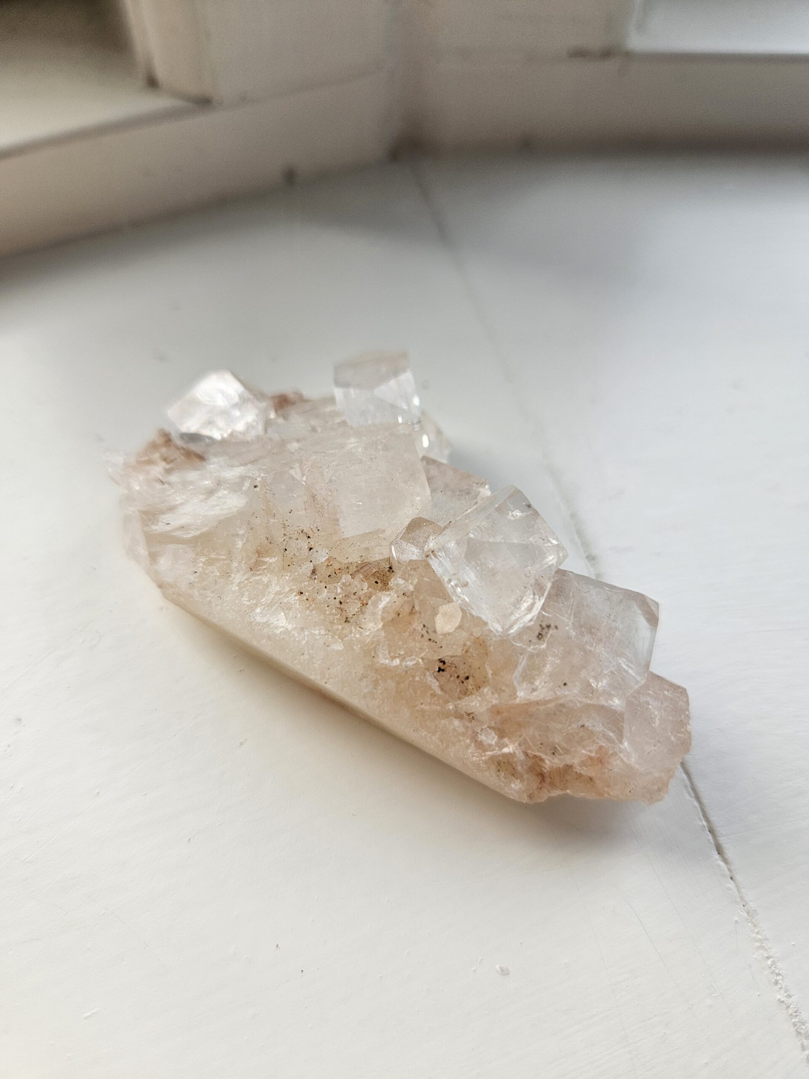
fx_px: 717
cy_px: 540
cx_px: 404
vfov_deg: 73.9
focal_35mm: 23
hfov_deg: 58.9
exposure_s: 1/180
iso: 40
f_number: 1.8
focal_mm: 5.4
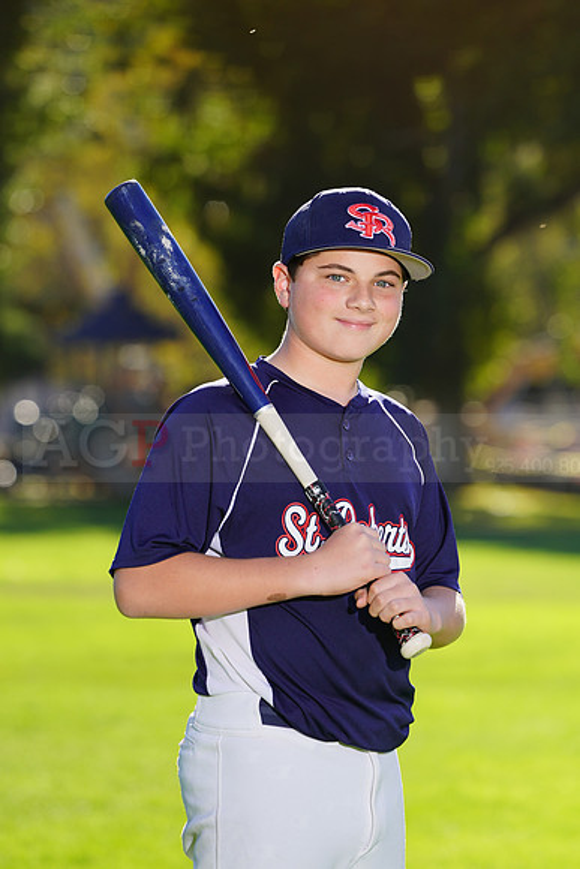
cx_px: 290
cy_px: 434
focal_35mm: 274
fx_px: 6617
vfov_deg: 7.5
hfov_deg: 5.0
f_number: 7.1
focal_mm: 274
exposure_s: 1/250
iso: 100
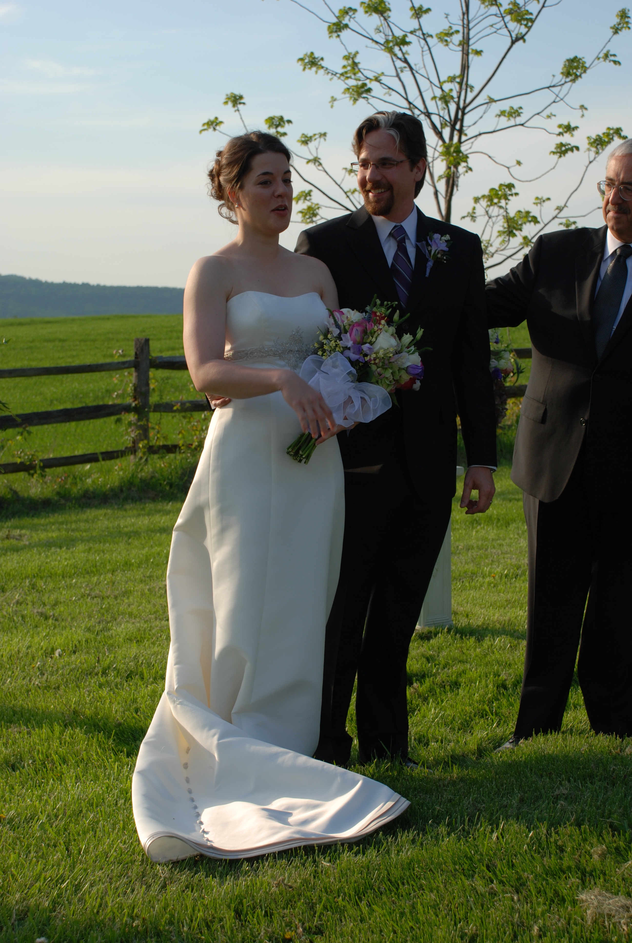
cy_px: 472
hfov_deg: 22.7
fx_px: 1575
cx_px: 316
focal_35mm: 60
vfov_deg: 33.4
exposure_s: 1/160
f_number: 6.3
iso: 100
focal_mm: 40
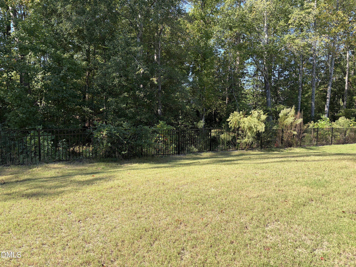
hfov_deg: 67.3
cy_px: 134
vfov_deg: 53.1
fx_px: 267
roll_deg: -0.4
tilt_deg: -5.2
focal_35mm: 26
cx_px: 178
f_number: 1.6
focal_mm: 5.96
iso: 50
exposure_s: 1/1196
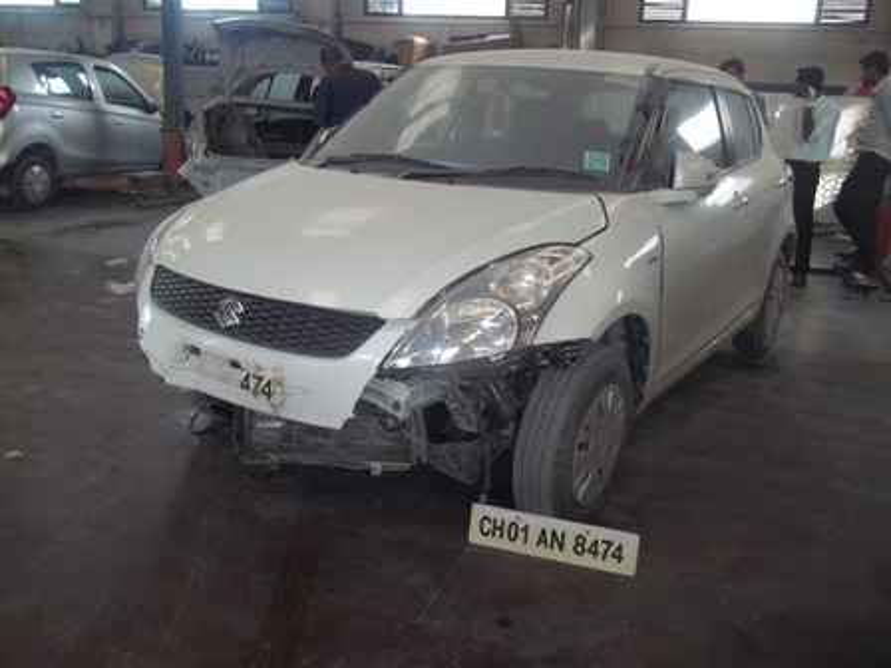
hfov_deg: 56.8
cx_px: 446
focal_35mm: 32
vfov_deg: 44.2
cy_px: 334
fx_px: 824
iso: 160
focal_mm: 5.7
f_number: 2.9
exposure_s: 1/30
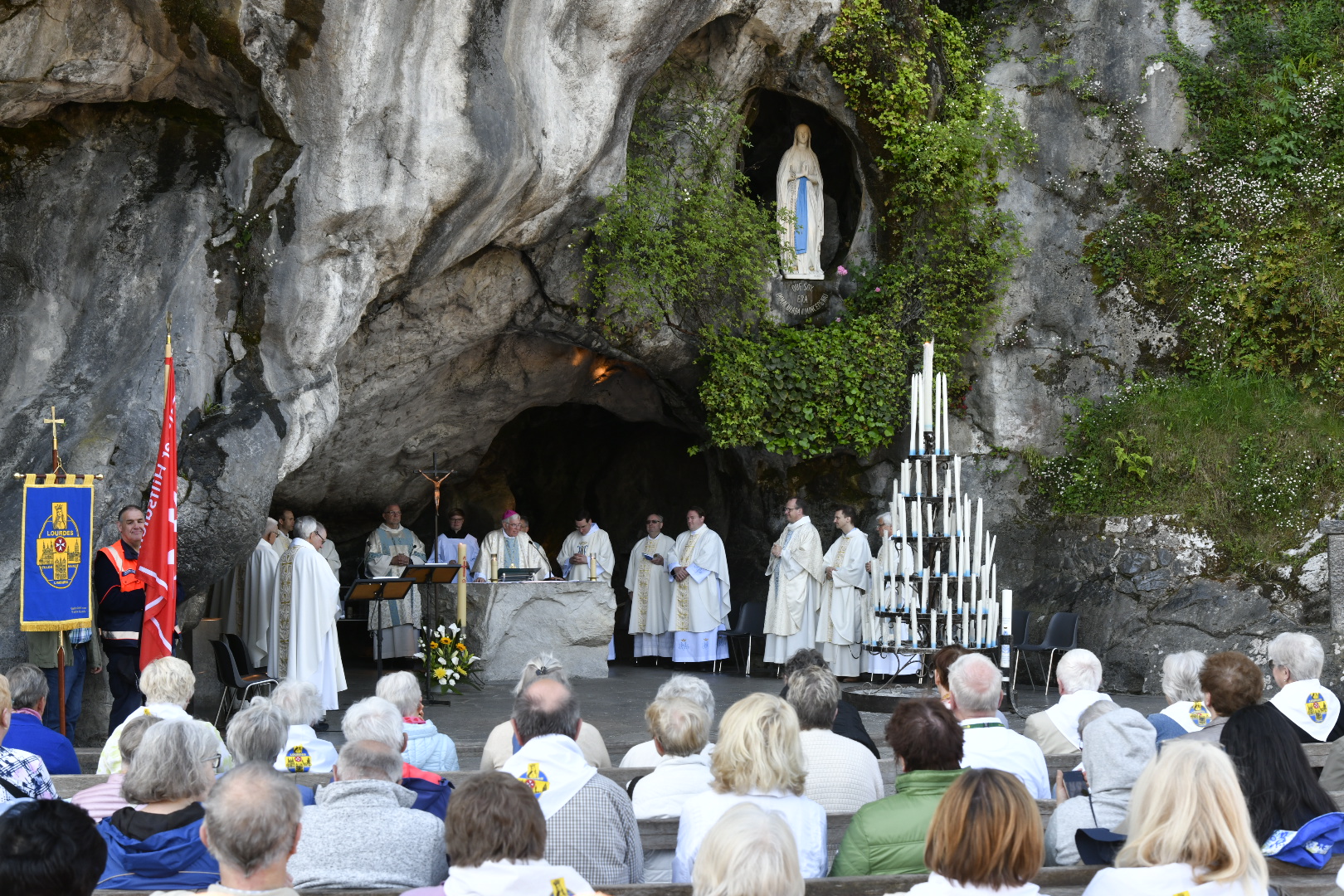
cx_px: 672
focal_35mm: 52
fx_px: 1941
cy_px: 448
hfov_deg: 38.2
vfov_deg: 26.0
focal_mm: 52
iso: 400
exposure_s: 1/100
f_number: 8
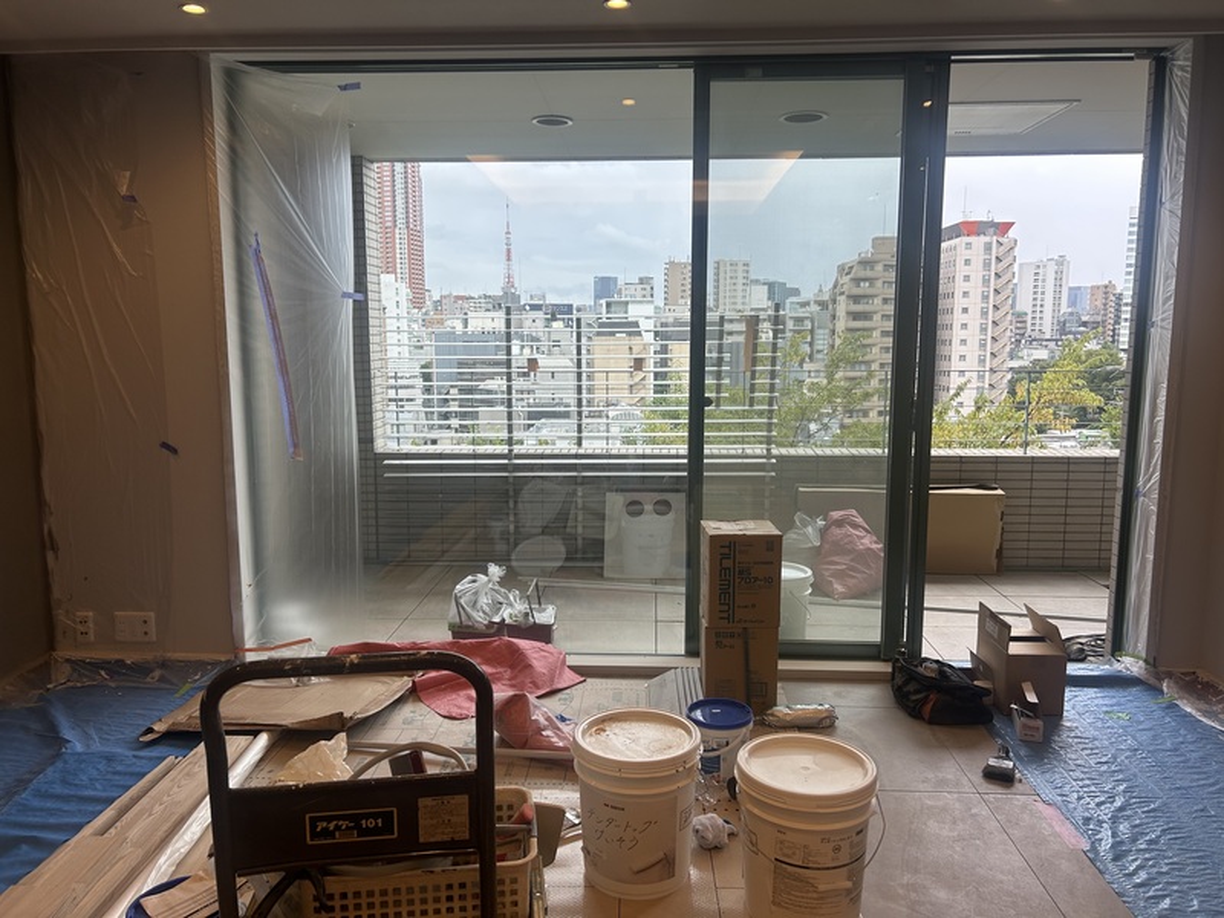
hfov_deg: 67.3
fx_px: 919
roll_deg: +0.6
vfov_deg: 53.1
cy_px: 459
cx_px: 612
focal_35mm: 26
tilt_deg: -7.8
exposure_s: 1/324
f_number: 1.5
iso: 50
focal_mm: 5.7
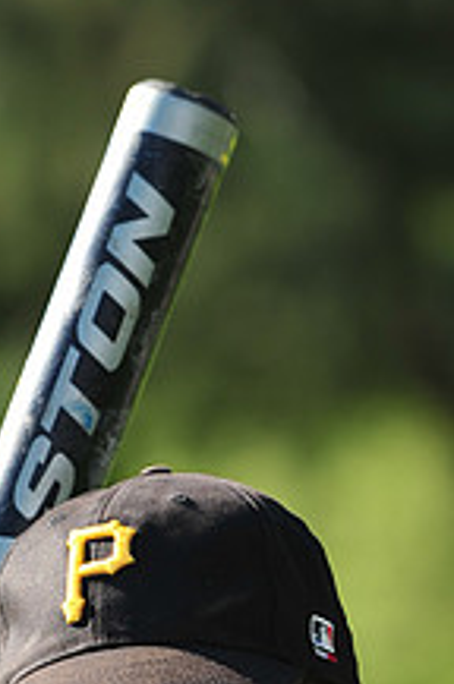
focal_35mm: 468
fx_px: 8881
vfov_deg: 4.4
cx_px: 79
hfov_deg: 2.9
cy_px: 895
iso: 200
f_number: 5
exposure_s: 1/640
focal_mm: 175
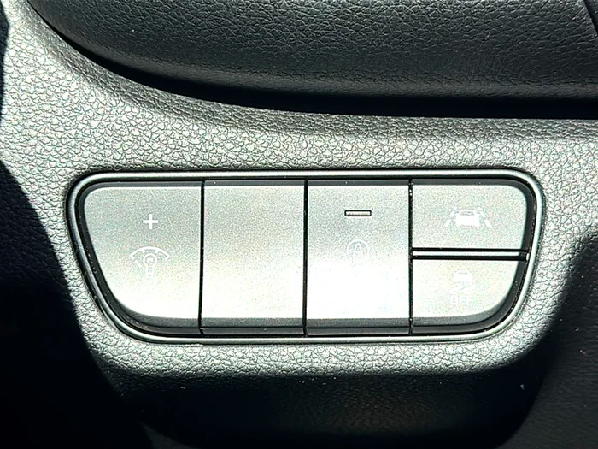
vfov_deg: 27.5
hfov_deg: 36.2
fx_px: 916
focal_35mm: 53
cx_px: 299
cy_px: 224
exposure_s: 1/1618
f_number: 1.78
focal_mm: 6.86
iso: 64
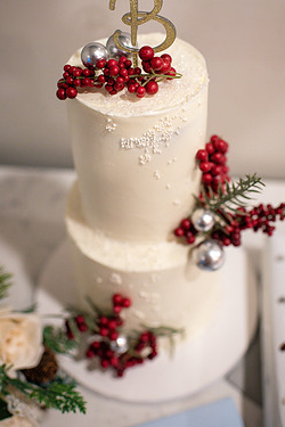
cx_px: 145
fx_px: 499
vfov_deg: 46.2
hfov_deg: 31.9
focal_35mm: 42
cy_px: 174
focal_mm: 35
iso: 2000
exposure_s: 1/125
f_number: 2.5
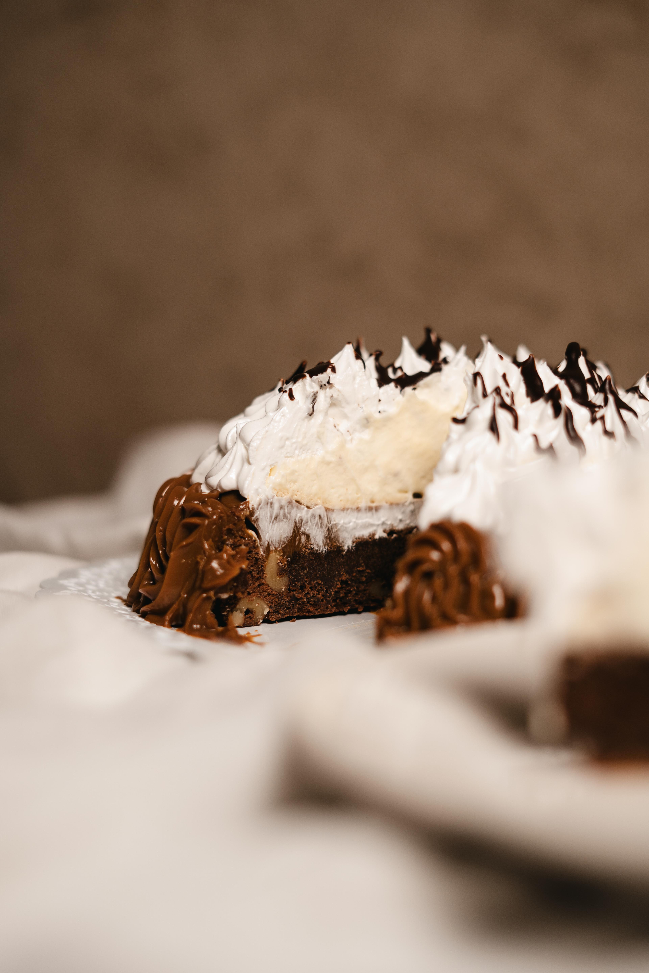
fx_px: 1352
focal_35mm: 50
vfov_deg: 39.6
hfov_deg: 27.0
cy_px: 486
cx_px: 324
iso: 125
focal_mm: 50
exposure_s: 1/200
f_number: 2.5
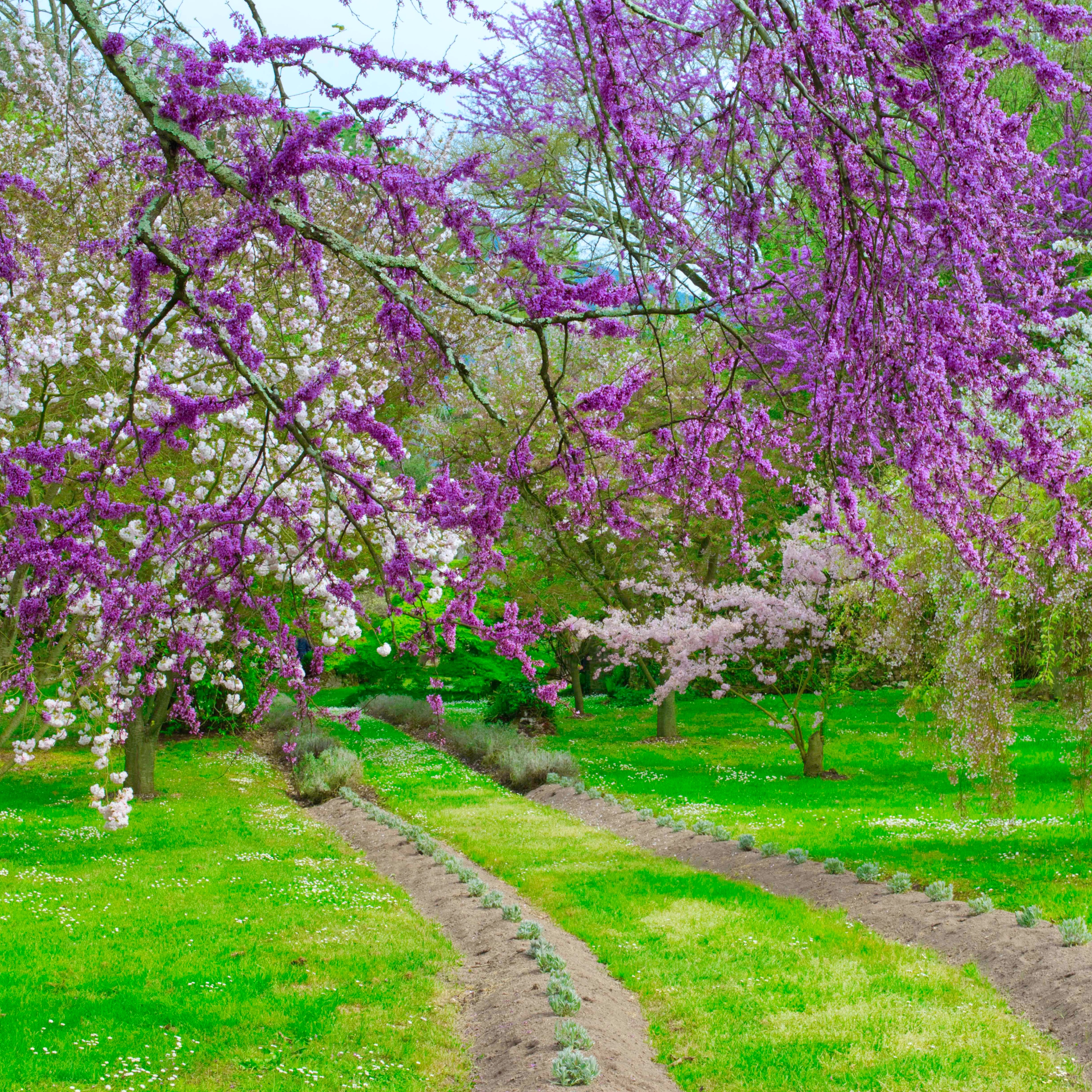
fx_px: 2284
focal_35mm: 64
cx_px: 592
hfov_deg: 26.9
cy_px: 548
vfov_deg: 26.9
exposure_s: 1/25
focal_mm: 50
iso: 100
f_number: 16
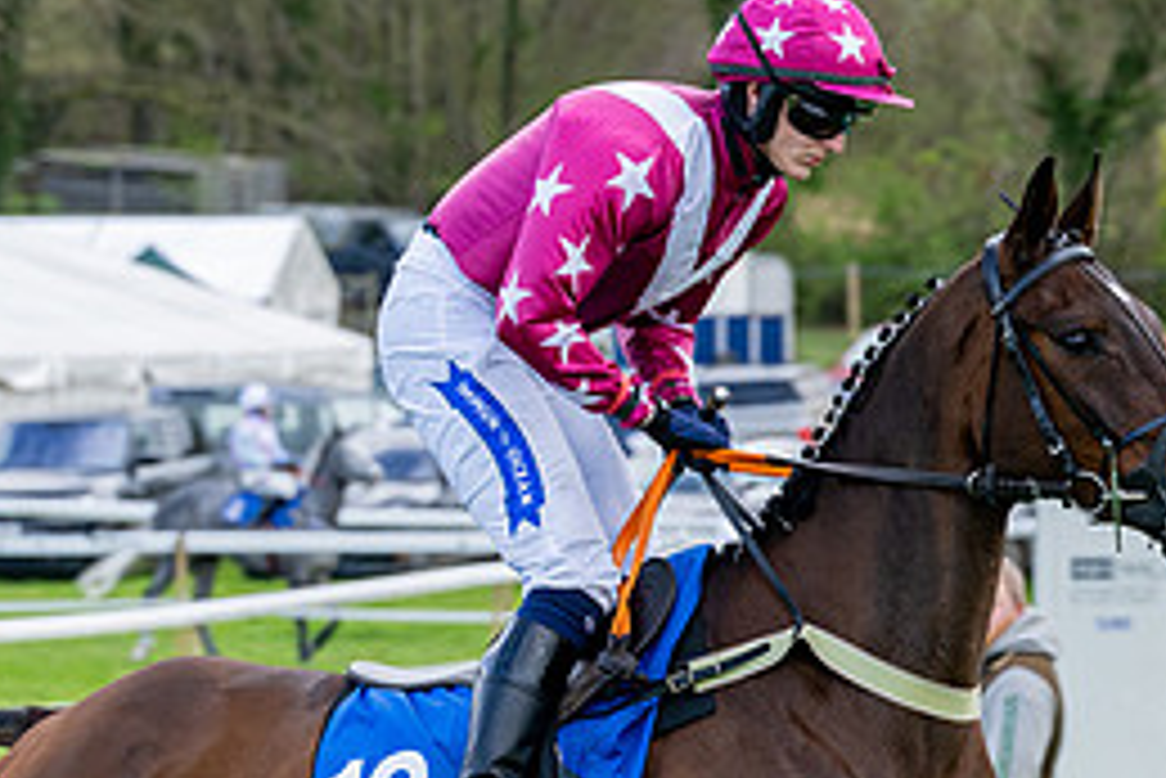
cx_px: 662
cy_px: 922
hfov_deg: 6.6
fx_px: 10143
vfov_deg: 4.4
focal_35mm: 313
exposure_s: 1/800
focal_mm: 105
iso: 400
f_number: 5
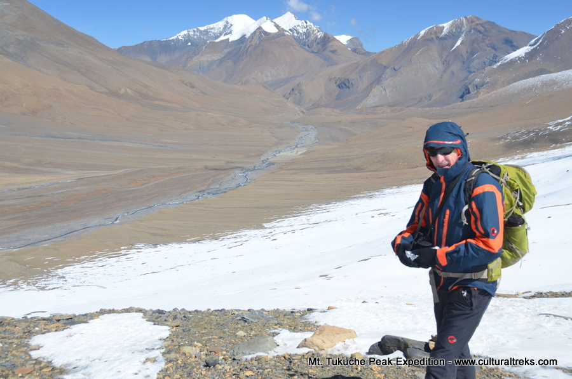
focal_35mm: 39
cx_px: 286
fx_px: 618
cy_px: 190
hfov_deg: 49.6
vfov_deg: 34.1
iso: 200
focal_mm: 26
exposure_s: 1/1600
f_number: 5.6
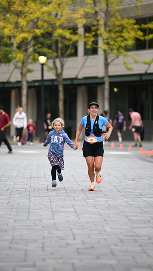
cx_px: 70
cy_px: 135
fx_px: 1522
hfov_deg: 5.8
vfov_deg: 10.2
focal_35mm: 211
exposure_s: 1/2000
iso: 640
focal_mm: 200
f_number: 2.8
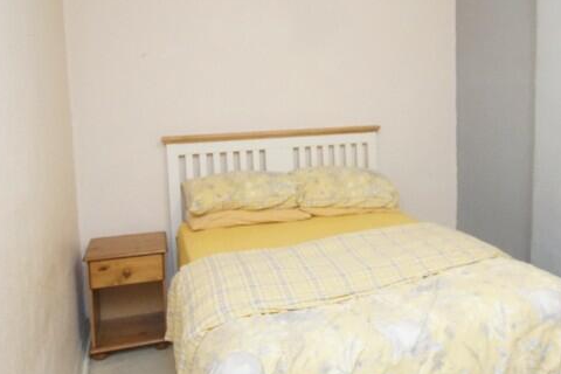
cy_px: 189
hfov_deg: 57.2
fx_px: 499
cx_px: 381
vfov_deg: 41.1
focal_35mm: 32
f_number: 3.5
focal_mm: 10
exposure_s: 1/160
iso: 2500
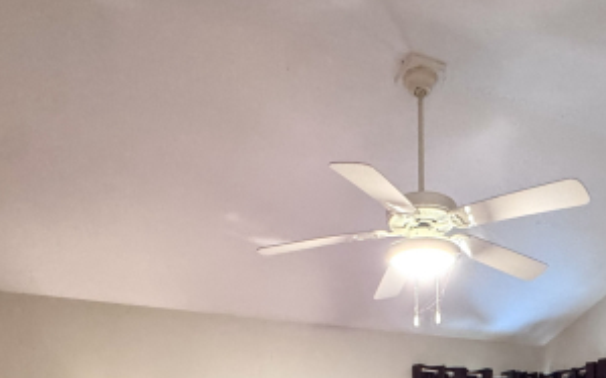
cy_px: 469
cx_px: 395
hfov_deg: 57.1
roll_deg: +0.8
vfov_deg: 31.2
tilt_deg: -1.0
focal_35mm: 33
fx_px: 545
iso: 800
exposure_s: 1/60
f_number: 2.2
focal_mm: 2.22
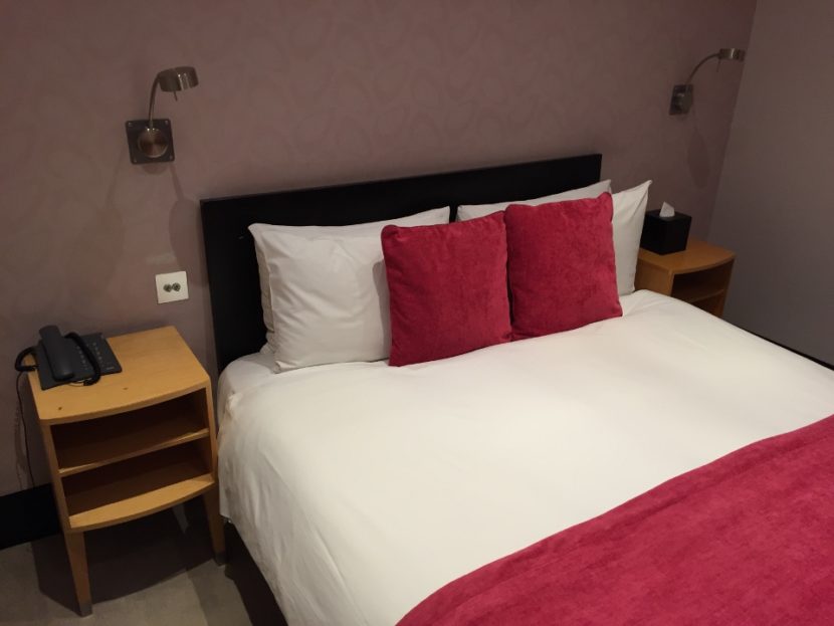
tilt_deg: -22.7
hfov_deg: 61.6
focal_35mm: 29
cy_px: 313
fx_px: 699
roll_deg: -2.1
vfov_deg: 48.3
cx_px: 417
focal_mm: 4.15
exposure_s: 1/33
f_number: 2.2
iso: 50
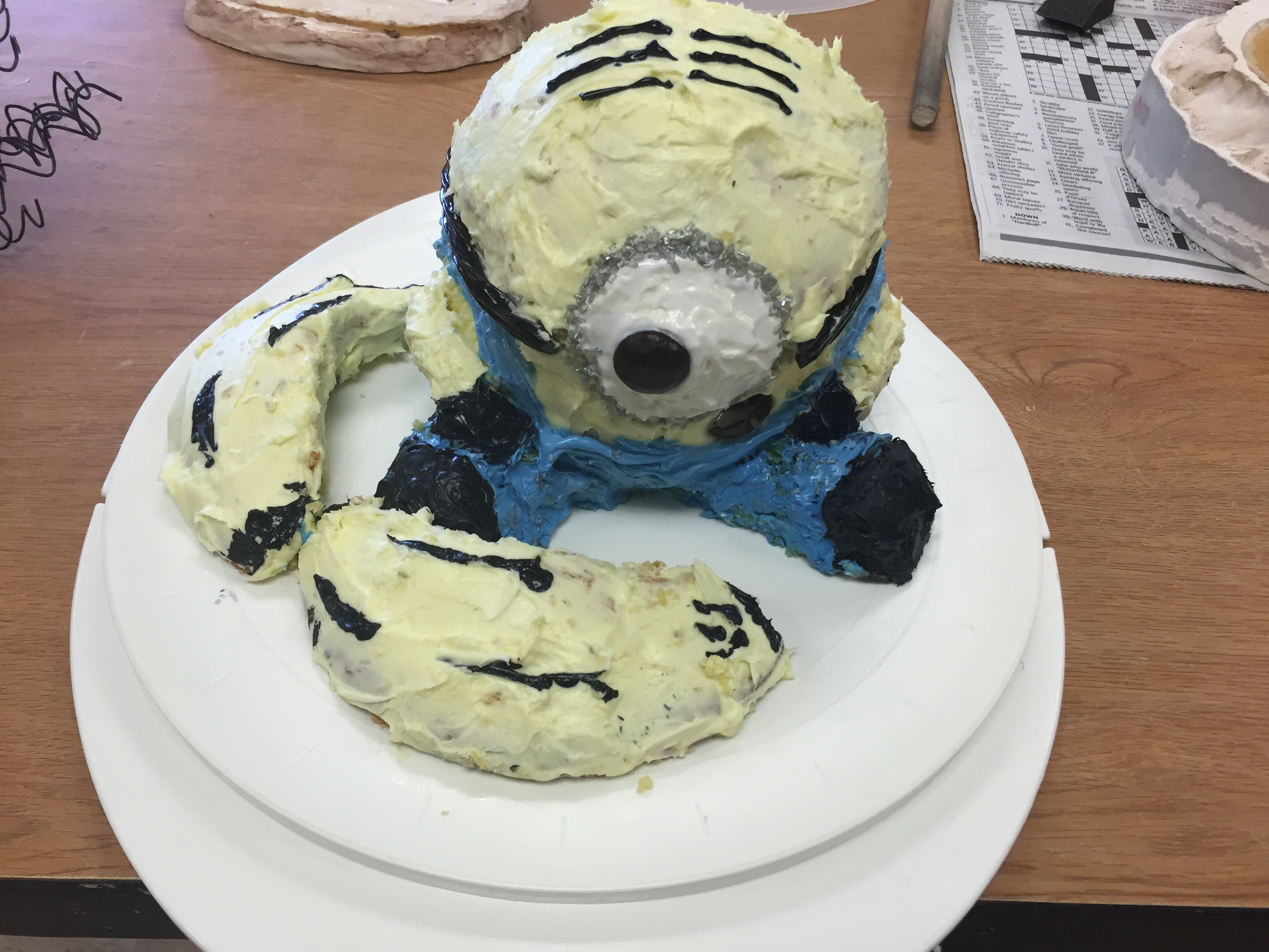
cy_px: 476
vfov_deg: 48.2
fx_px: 1063
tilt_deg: -45.8
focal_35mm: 29
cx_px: 634
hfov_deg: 61.7
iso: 40
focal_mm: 4.15
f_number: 2.2
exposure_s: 1/40
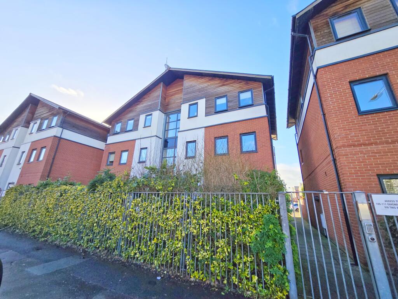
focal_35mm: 13
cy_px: 150
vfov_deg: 89.9
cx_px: 199
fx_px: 149
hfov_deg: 106.2
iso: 160
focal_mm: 2.2
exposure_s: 1/2000
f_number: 2.2
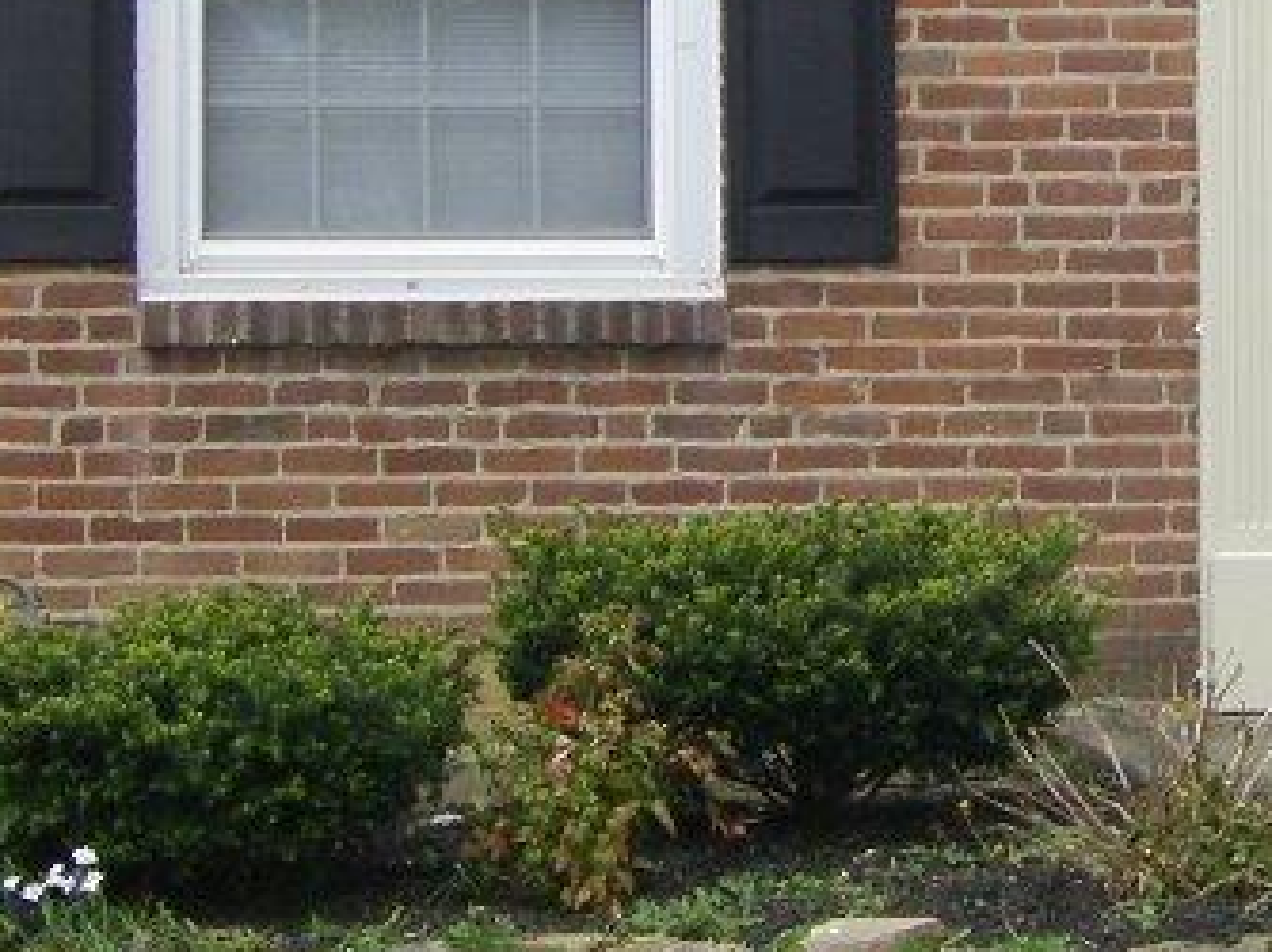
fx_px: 6022
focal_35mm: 164
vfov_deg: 9.0
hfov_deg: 11.9
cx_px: 1215
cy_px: -69
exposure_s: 1/250
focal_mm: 6.3
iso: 64
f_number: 3.5
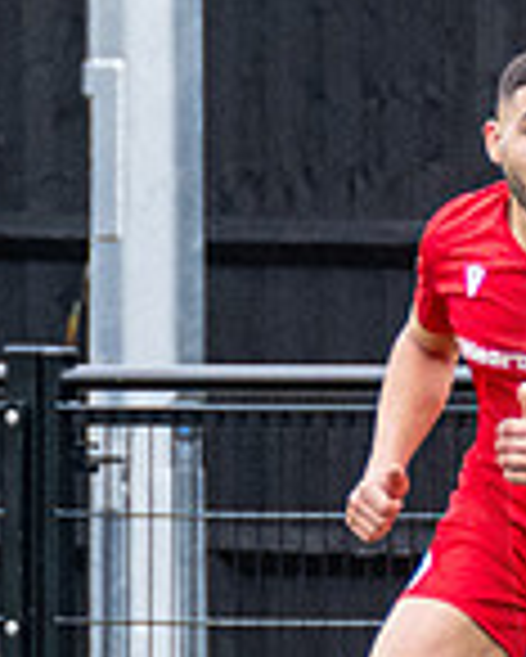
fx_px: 36176
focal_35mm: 1861
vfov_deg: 1.0
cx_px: 794
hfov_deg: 0.8
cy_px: 435
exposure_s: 1/1000
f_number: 4
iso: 800
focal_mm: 200
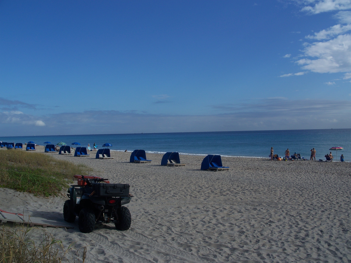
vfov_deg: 38.7
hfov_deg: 50.1
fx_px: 375
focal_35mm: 37
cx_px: 176
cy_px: 132
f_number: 5.6
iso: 64
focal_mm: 7.8
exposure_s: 1/500
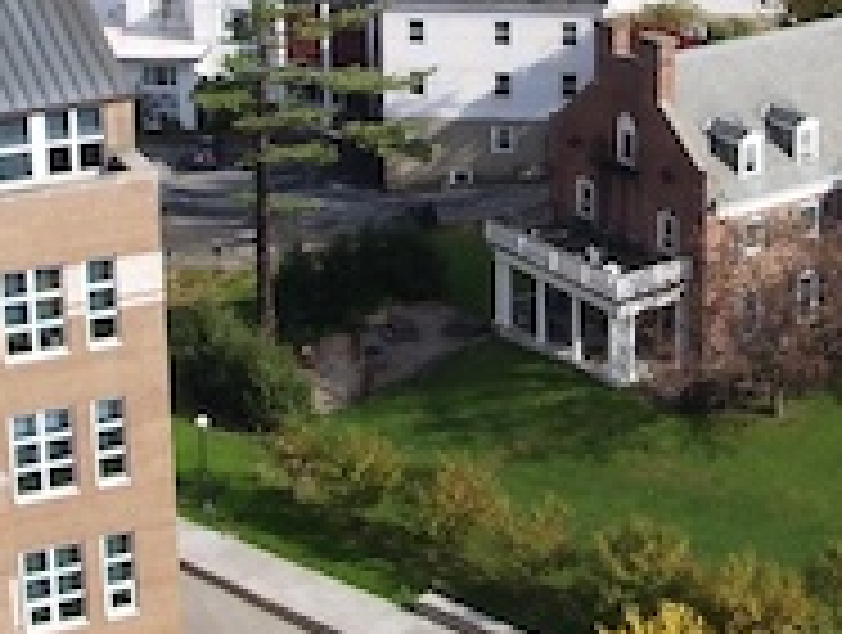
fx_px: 2413
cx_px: 576
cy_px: -76
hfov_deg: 19.7
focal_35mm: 99
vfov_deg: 14.6
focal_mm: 5.8
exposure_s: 1/640
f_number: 4.3
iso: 80
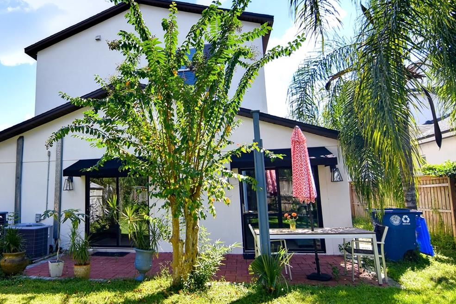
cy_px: 135
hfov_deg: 65.8
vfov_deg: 48.1
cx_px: 148
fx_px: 339
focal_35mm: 27
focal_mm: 11
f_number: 4
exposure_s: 1/500
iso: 100
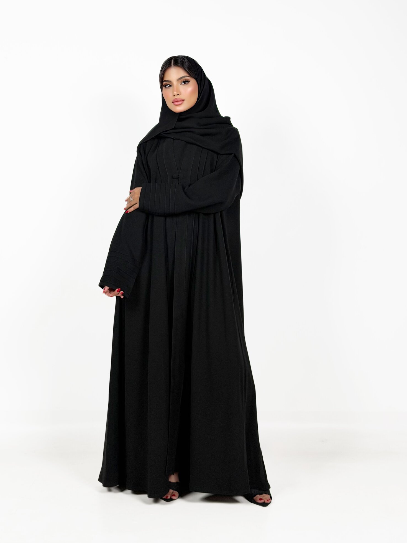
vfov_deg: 38.9
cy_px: 271
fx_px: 768
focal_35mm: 49
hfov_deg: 29.7
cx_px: 203
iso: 50
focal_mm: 6.76
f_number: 1.78
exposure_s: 1/121
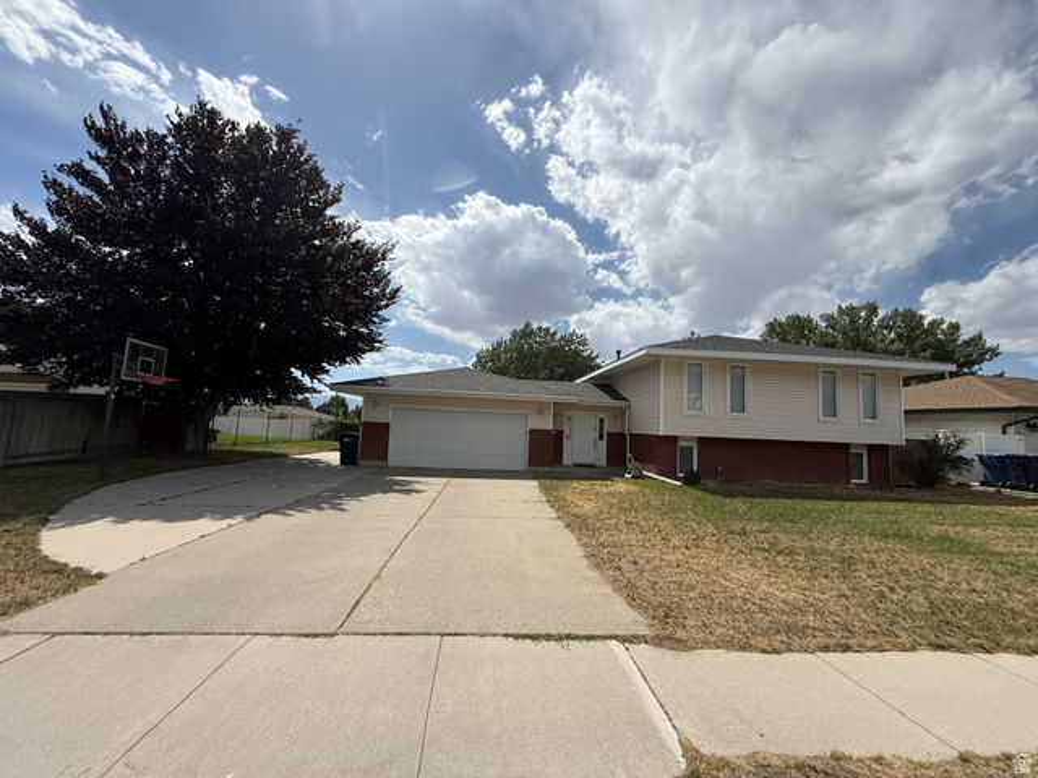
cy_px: 389
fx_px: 420
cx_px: 519
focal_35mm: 14
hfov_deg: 102.1
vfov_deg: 85.7
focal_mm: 2.22
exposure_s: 1/3891
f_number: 2.2
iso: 50
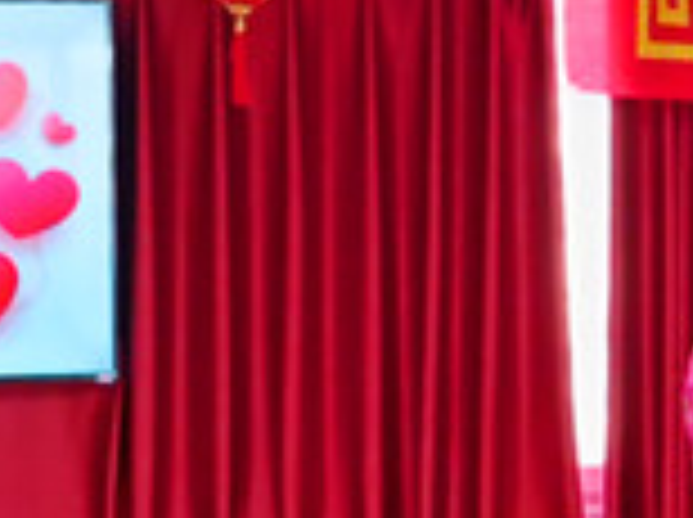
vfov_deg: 7.7
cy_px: 259
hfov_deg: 10.0
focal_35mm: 192
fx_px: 3838
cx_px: 1076
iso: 861
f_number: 1.75
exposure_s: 1/50
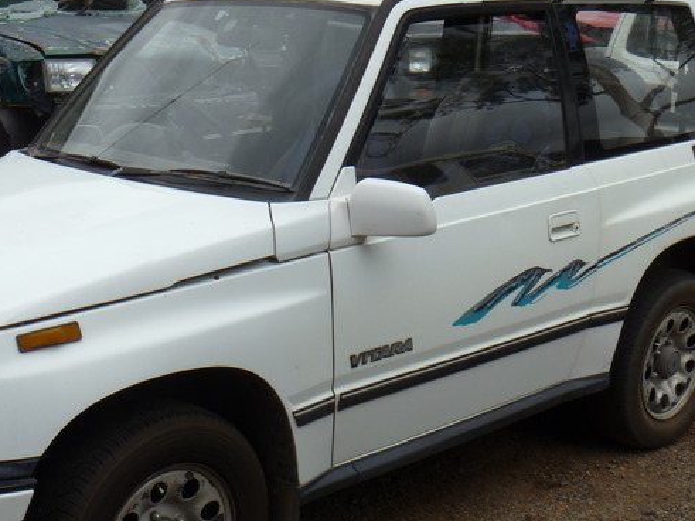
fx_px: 1144
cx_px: 242
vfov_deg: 25.6
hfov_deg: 33.5
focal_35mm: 57
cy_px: 294
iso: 80
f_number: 5.6
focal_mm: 6.3
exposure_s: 1/250
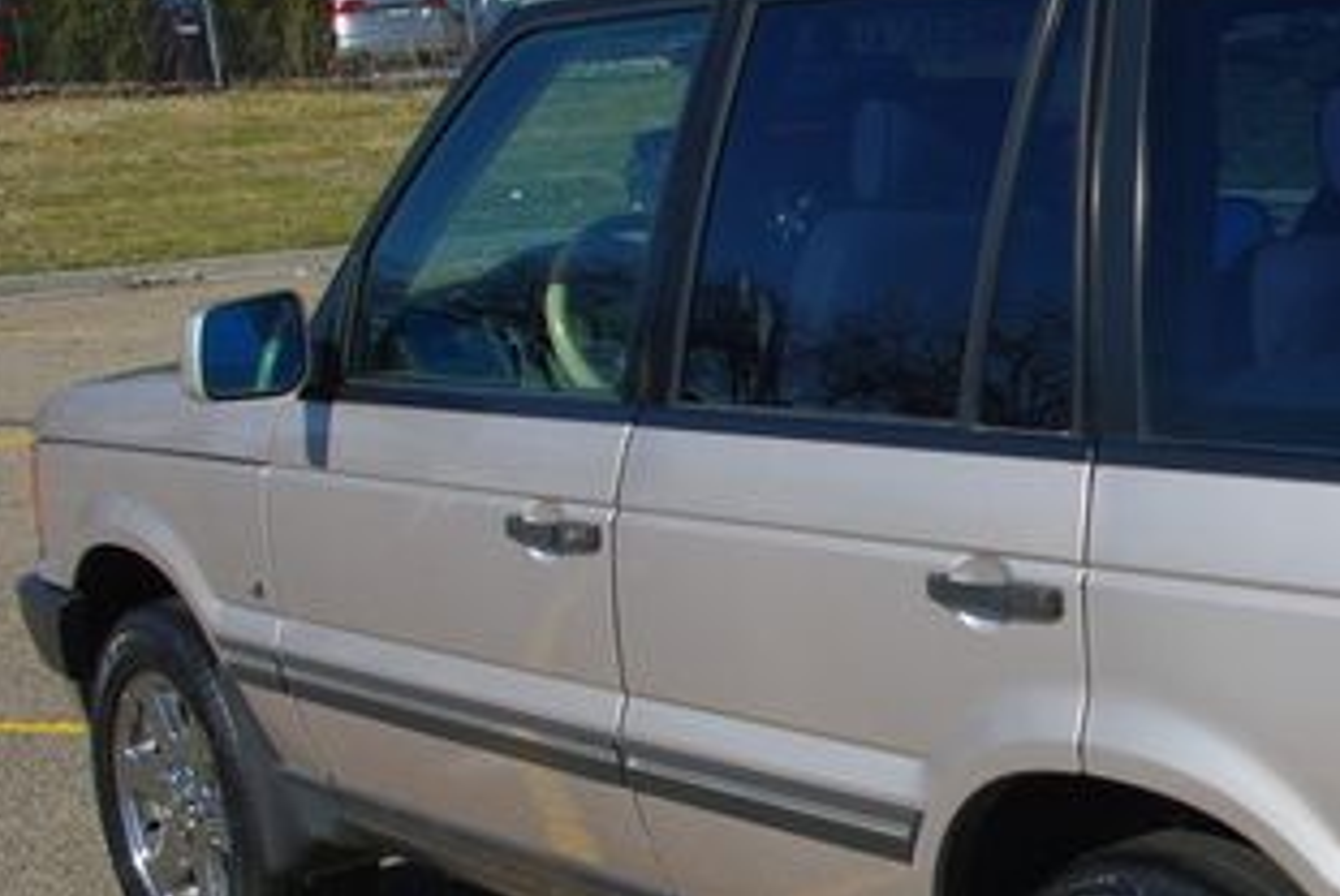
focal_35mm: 74
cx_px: 1344
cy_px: 653
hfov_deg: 25.9
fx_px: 2757
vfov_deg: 18.4
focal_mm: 24.38
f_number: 8
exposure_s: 1/350
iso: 100
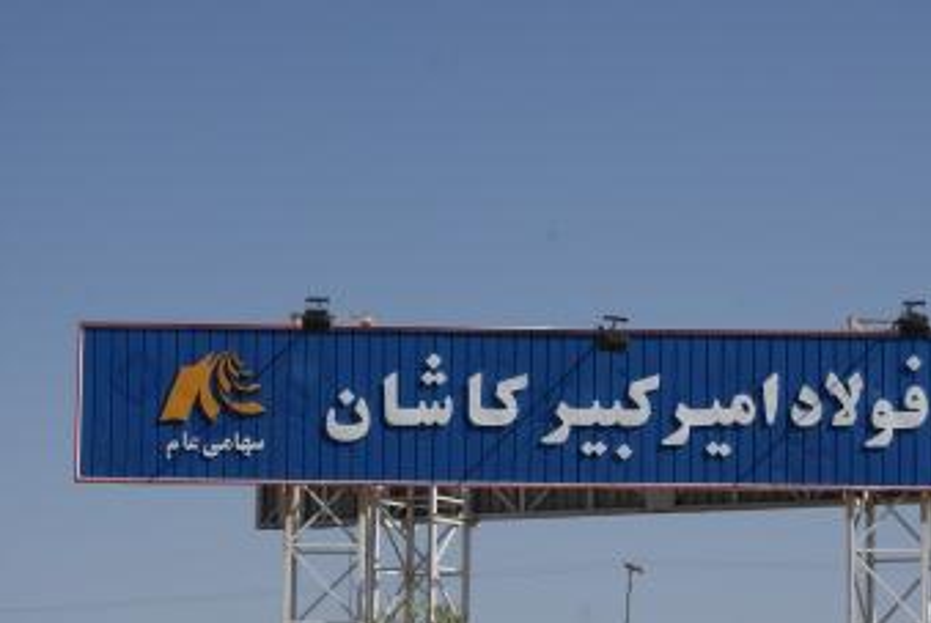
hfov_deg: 17.1
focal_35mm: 119
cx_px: 612
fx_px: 3081
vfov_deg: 11.5
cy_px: 390
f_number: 13
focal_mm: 60
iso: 100
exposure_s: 1/200
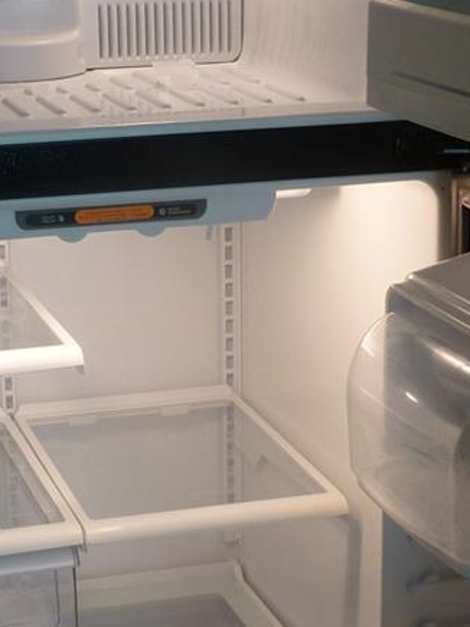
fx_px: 1648
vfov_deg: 21.5
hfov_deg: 16.2
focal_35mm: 91
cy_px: 395
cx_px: 179
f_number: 2.8
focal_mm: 5.5
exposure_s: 1/50
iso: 80
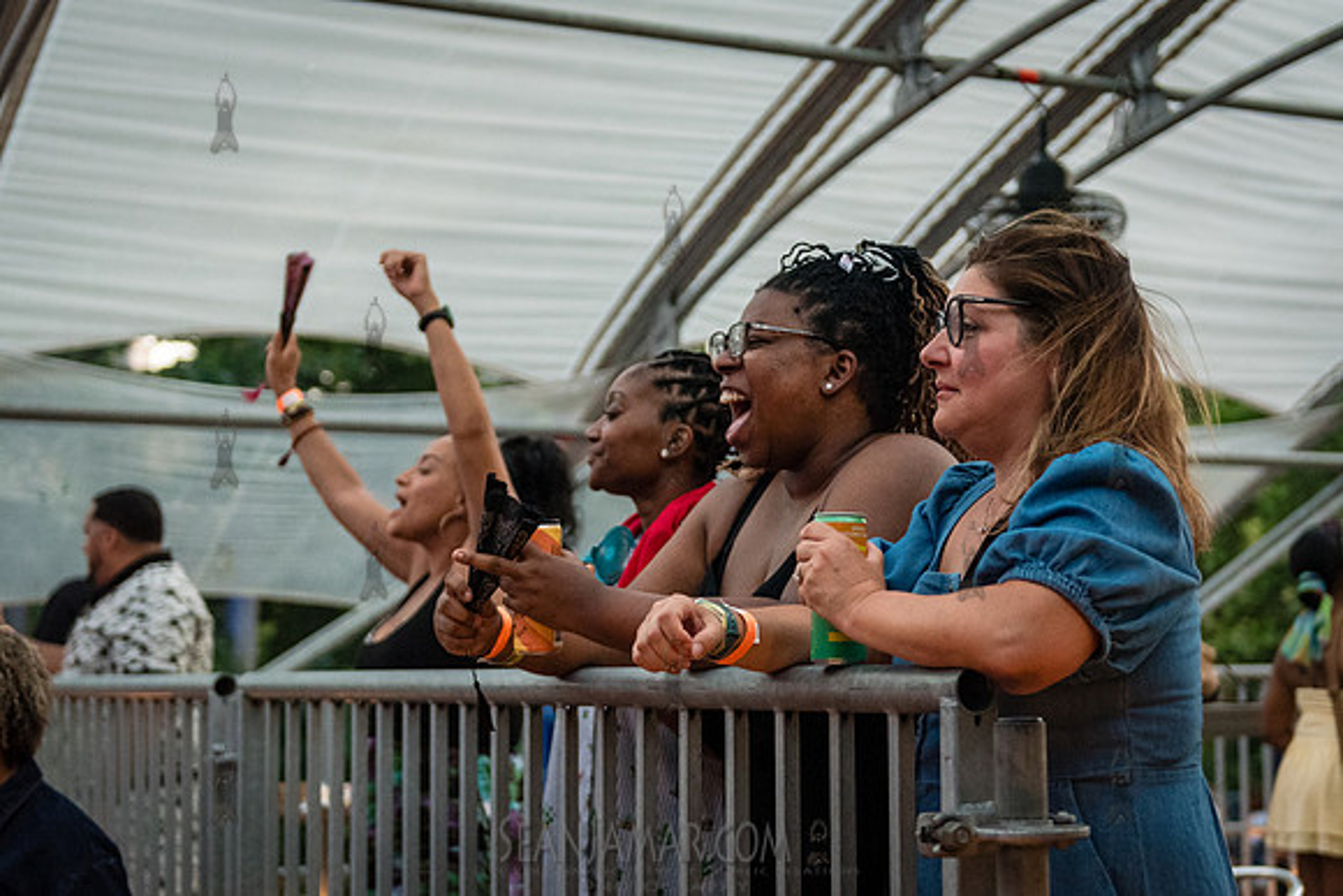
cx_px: 754
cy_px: 478
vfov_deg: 20.6
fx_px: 2461
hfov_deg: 30.5
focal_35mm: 66
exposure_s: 1/250
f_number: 2.8
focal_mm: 50
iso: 4000
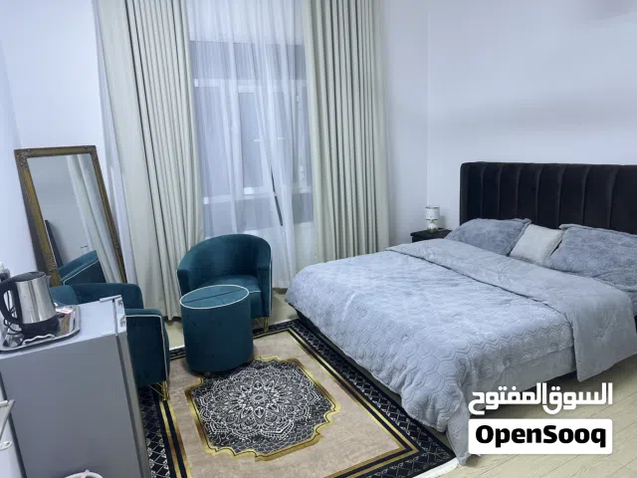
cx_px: 318
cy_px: 239
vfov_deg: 56.8
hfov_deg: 71.6
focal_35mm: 24
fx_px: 442
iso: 160
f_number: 1.78
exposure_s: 1/100
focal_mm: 6.86
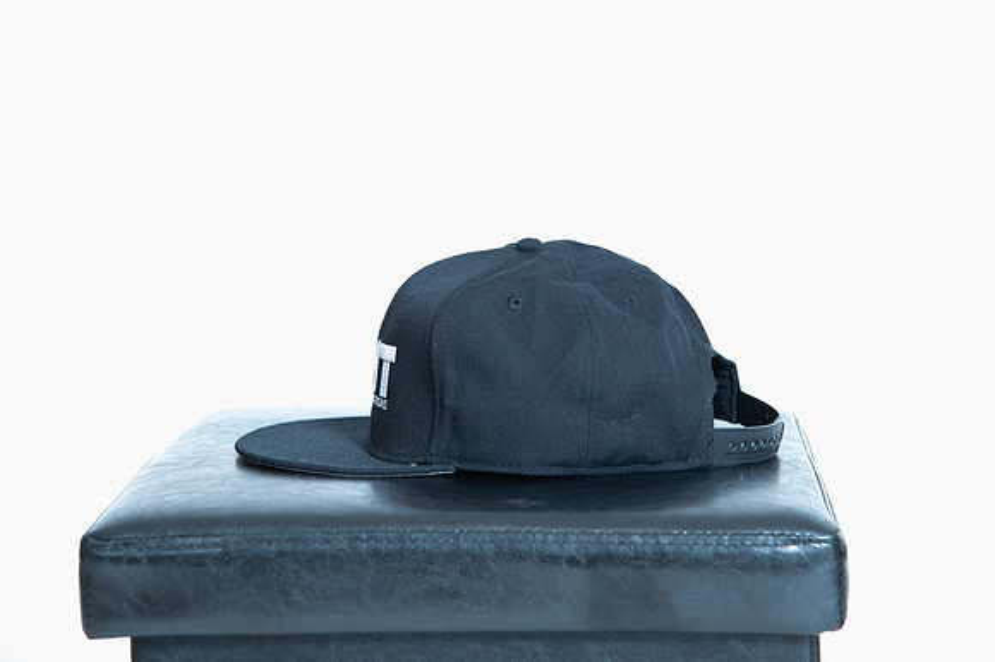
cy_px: 331
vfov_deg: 12.4
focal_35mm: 110
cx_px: 498
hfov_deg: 18.6
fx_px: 3038
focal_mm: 110
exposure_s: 1/125
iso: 2500
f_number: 5.6
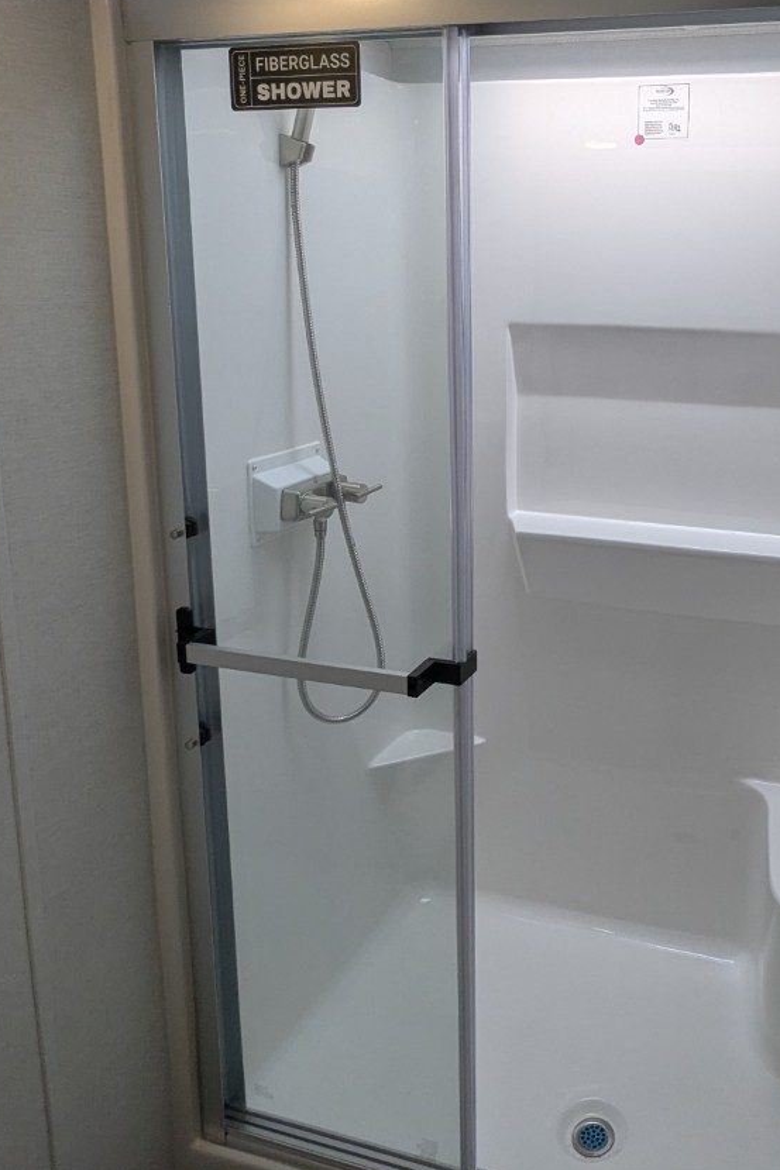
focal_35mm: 28
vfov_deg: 64.5
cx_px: 627
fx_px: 910
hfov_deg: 44.1
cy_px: 438
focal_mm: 2.35
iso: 44
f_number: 2.2
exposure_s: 1/310
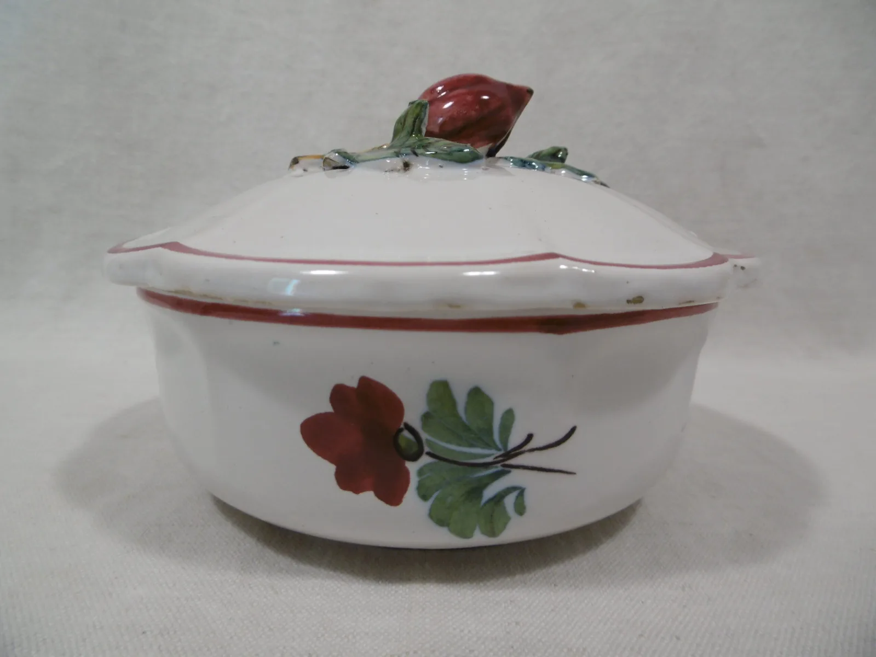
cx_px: 438
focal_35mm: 24
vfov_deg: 56.8
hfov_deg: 71.6
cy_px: 328
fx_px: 607
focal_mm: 4.3
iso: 100
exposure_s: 1/30
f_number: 3.1
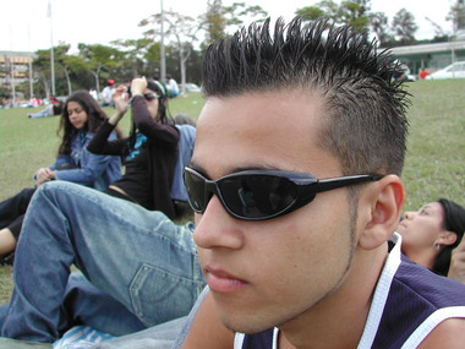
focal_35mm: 38
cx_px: 232
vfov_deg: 37.7
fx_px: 510
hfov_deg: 49.0
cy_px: 174
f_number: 2.8
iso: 100
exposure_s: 1/284
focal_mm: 8
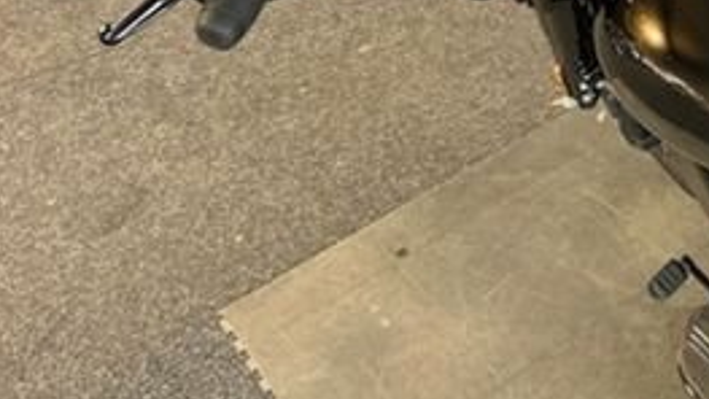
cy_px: -32
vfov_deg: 17.0
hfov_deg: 27.8
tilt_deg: -33.7
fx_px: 1297
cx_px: 790
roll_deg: +7.3
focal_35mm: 69
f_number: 1.5
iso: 100
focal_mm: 5.7
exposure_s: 1/50
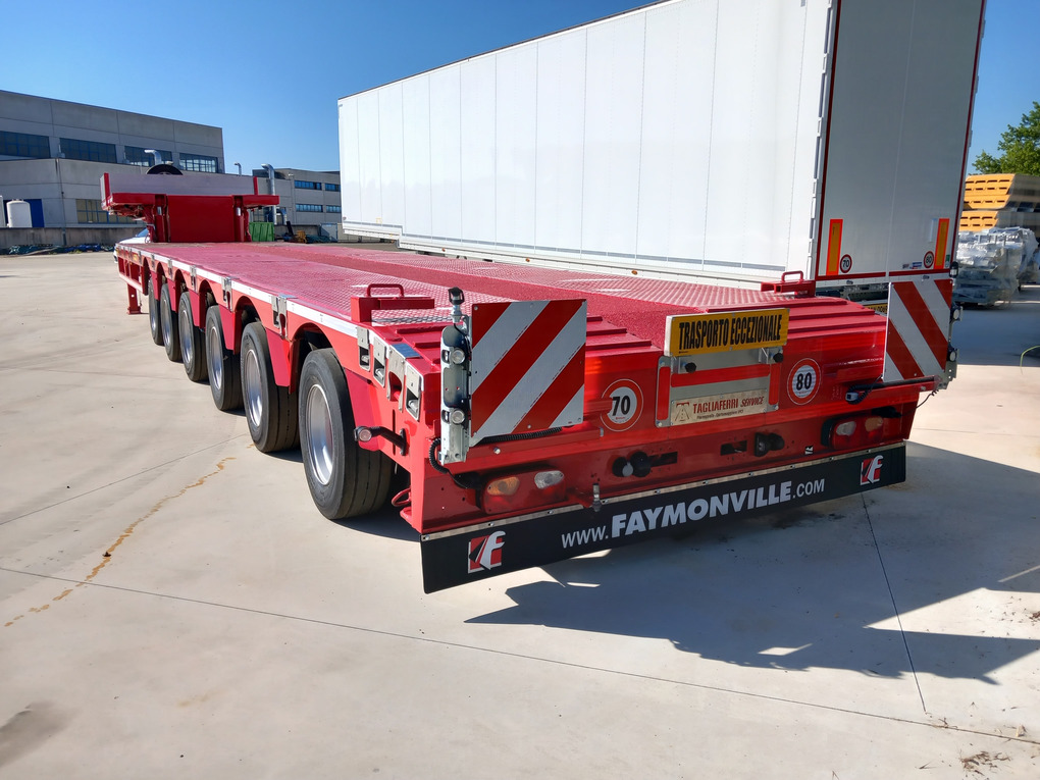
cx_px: 520
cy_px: 390
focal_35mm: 27
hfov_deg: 65.3
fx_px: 811
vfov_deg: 51.4
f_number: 1.8
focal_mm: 4
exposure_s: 1/741
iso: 20
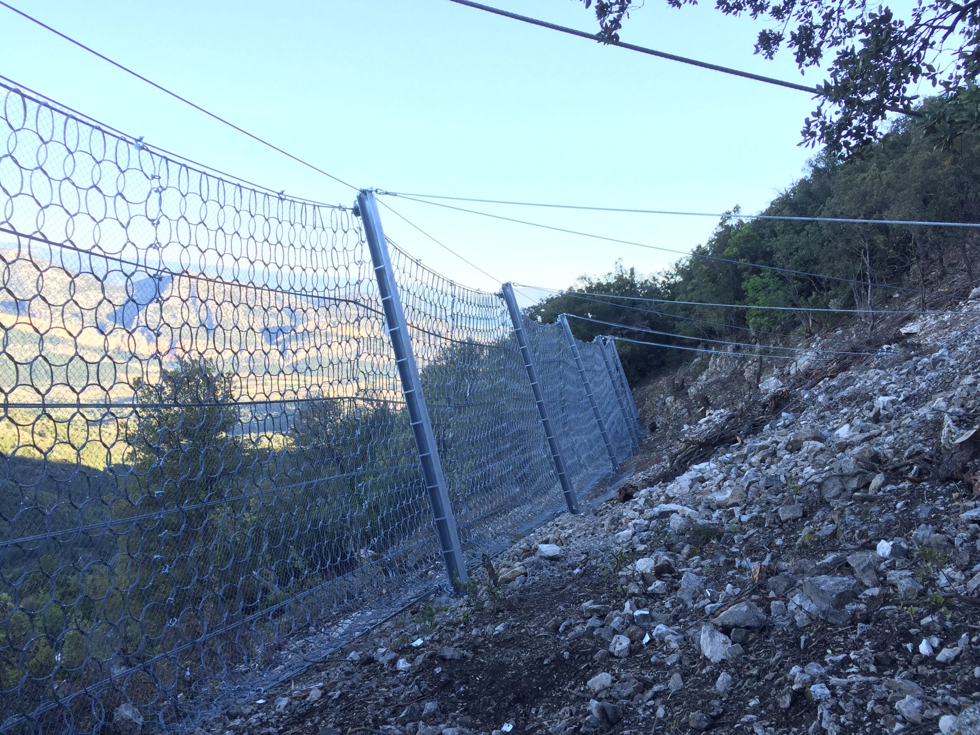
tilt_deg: -6.2
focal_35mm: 29
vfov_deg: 48.2
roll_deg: -5.3
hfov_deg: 61.7
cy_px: 368
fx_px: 821
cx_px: 490
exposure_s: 1/148
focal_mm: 4.15
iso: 32
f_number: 2.2
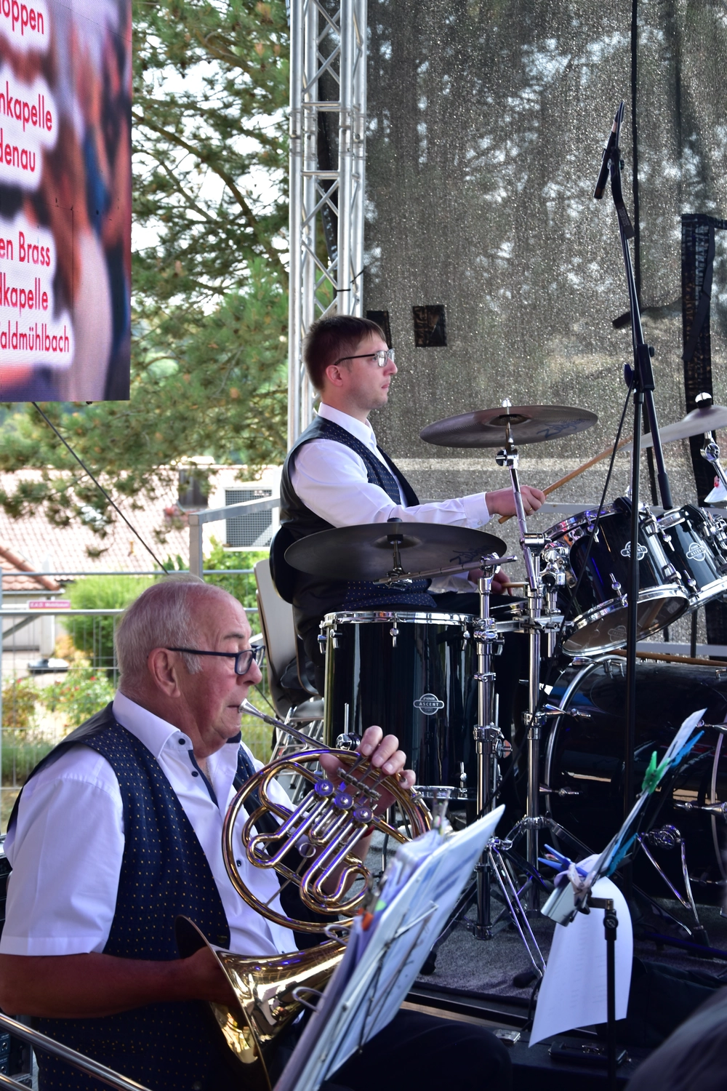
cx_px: 364
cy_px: 546
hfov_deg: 18.9
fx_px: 2181
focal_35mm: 72
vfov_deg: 28.1
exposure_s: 1/160
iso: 200
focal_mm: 48
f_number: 6.3
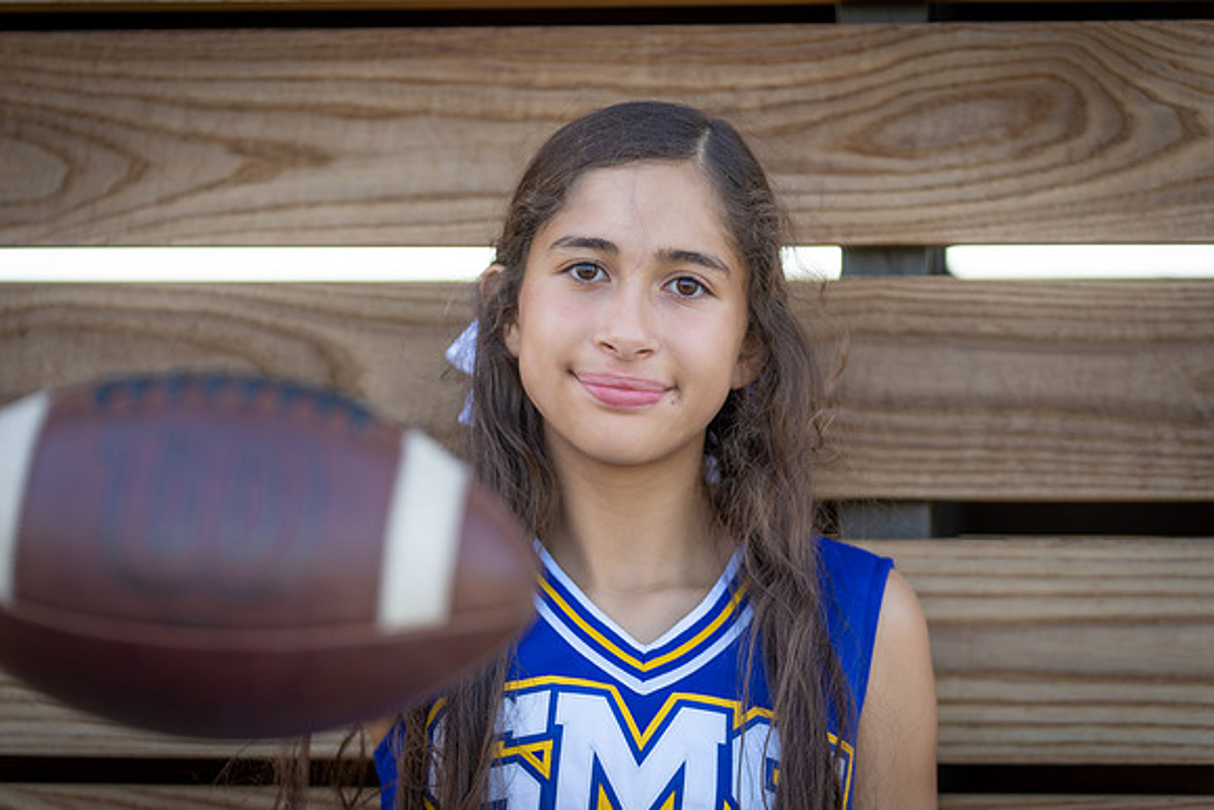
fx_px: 3407
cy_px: 405
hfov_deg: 20.2
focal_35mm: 101
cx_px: 607
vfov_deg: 13.6
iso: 125
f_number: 2.8
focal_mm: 101
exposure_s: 1/320
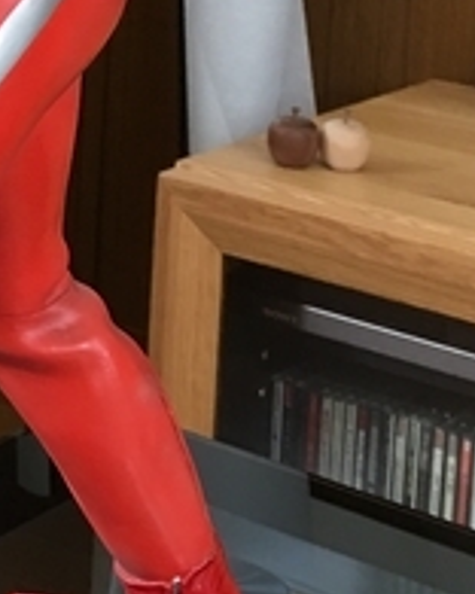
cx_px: -167
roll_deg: -2.7
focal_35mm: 116
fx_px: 2038
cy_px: -137
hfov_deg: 12.8
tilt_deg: -6.6
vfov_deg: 15.9
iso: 50
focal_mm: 4.15
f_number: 2.2
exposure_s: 1/15
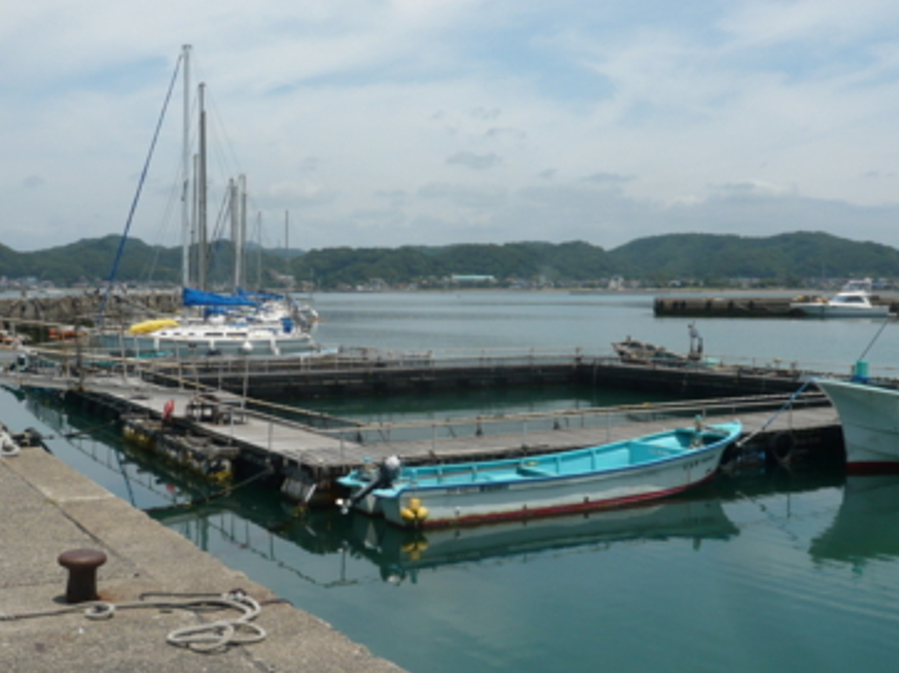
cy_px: 310
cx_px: 467
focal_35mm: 42
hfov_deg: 44.8
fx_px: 1090
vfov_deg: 34.3
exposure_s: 1/320
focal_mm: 6.2
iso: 100
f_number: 9
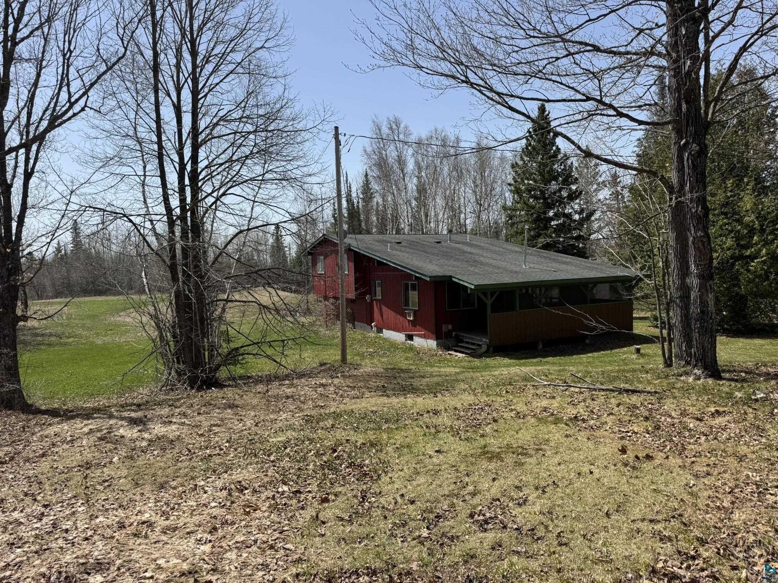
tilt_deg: -3.6
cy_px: 292
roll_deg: +0.6
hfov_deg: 71.6
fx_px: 539
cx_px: 389
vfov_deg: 56.8
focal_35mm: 24
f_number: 1.78
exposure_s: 1/4049
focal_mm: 6.76
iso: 80
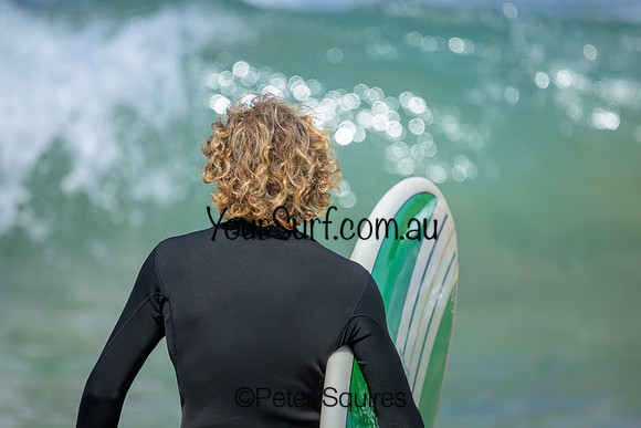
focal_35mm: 800
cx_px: 320
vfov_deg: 1.7
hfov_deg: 2.6
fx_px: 14247
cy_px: 214
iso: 500
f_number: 6.3
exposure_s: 1/2500
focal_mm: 800
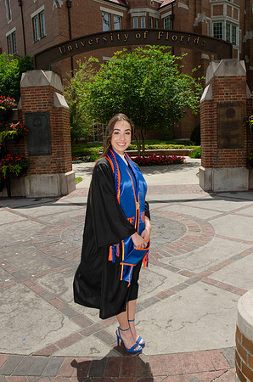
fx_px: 286
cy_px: 191
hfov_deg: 47.7
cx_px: 126
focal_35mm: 27
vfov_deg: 67.5
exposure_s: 1/250
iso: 100
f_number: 10
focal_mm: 18
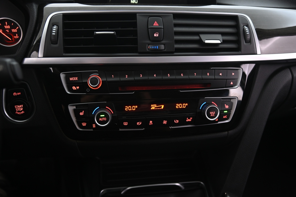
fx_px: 255
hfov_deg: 60.3
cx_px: 148
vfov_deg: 42.3
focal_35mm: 31
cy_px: 98
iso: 2000
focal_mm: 31
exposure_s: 1/13
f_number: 4
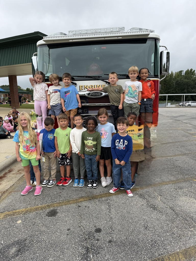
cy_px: 130
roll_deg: +0.9
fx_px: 181
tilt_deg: -10.2
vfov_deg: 71.6
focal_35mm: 24
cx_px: 98
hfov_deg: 56.8
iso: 80
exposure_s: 1/1385
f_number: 1.78
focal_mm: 6.76
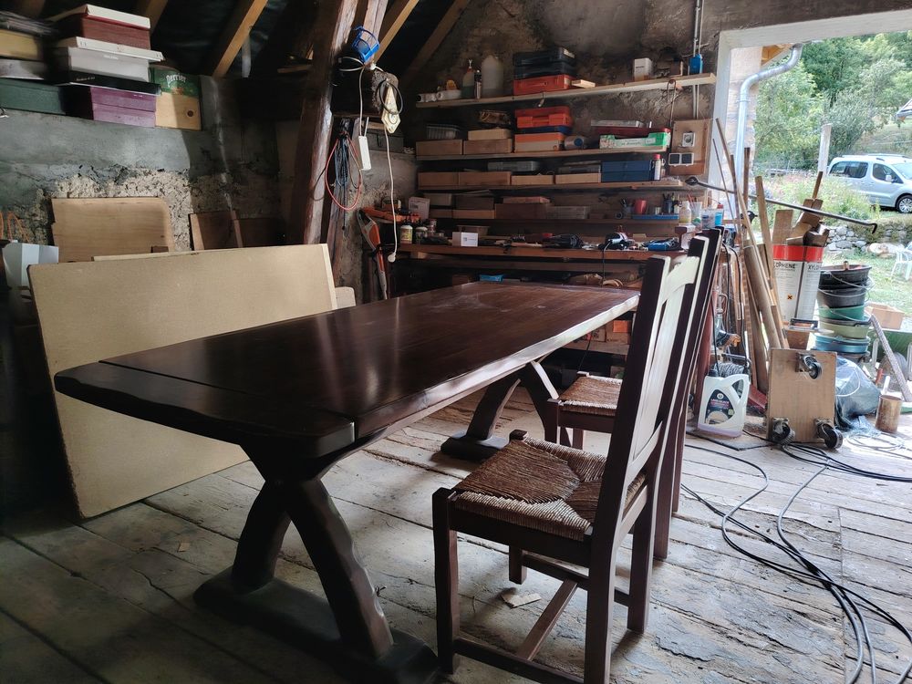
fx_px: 632
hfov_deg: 71.6
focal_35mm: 24
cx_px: 456
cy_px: 342
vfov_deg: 56.8
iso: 253
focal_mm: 5.25
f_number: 1.75
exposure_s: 1/33.3
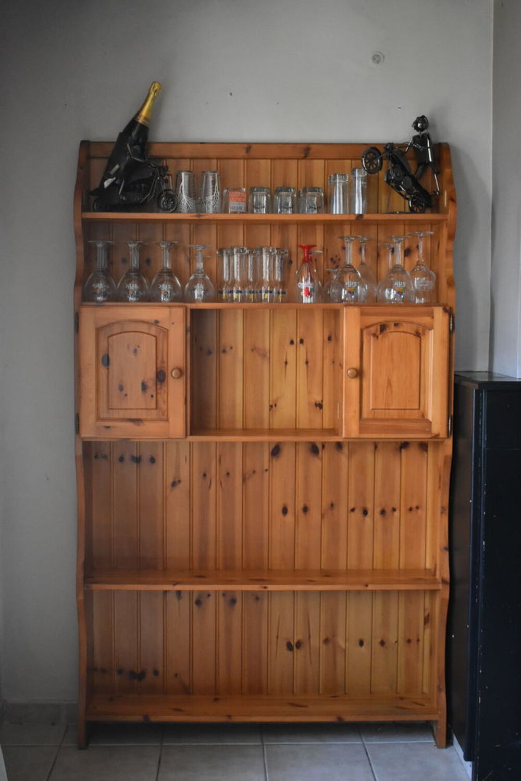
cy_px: 390
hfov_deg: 29.0
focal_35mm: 46
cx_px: 260
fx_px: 1009
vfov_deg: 42.3
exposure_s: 1/250
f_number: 4.2
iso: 3200
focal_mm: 31
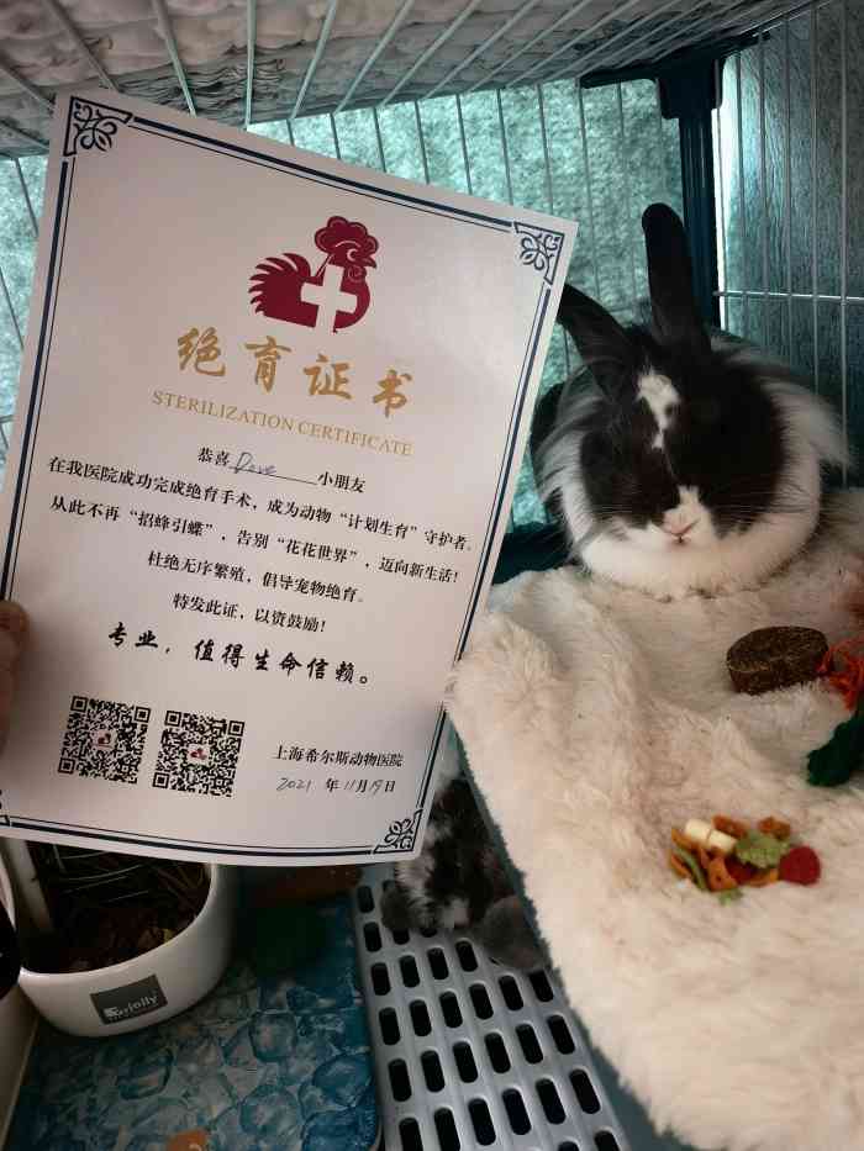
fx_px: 898
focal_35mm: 27
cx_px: 432
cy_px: 576
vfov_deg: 65.3
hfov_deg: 51.4
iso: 500
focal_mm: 5.54
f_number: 1.8
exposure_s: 1/33.3
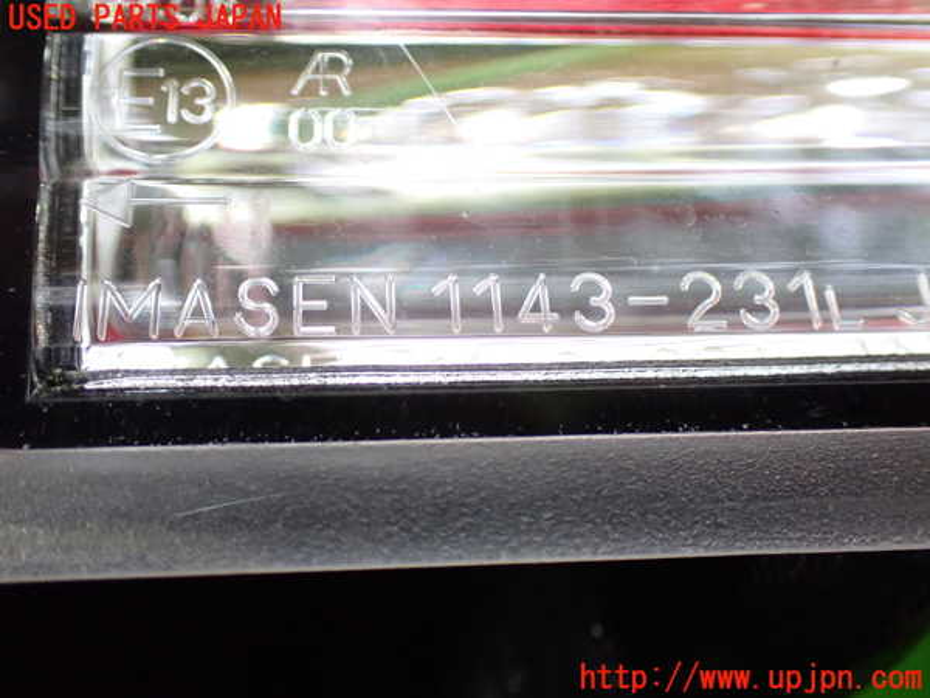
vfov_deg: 35.1
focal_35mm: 41
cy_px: 349
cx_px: 465
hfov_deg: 45.8
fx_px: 1102
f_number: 2.8
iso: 800
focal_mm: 7.31
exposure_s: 1/50
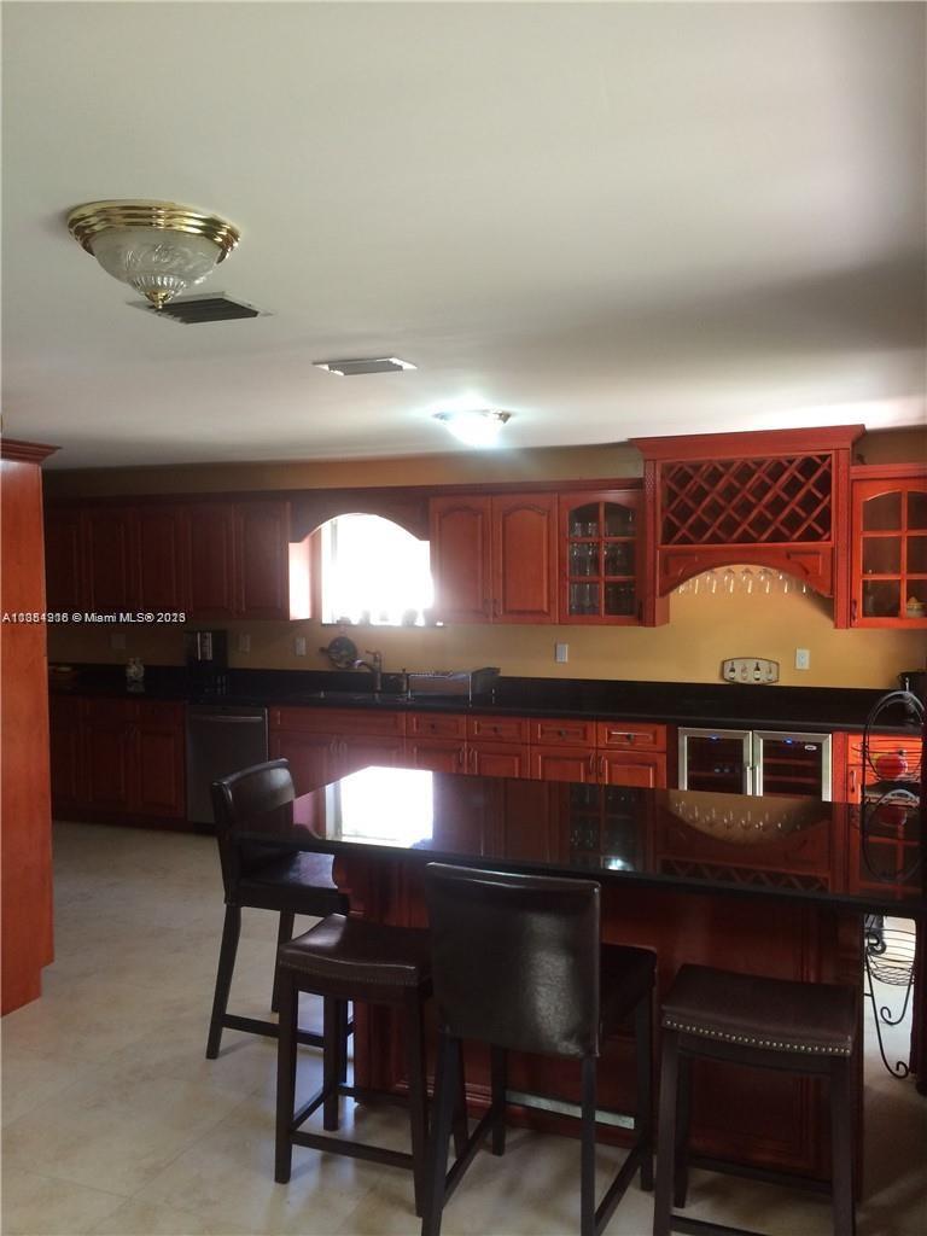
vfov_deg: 60.0
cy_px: 618
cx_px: 464
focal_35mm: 30
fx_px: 1071
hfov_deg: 46.8
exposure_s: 1/30
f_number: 2.2
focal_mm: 4.12
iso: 64
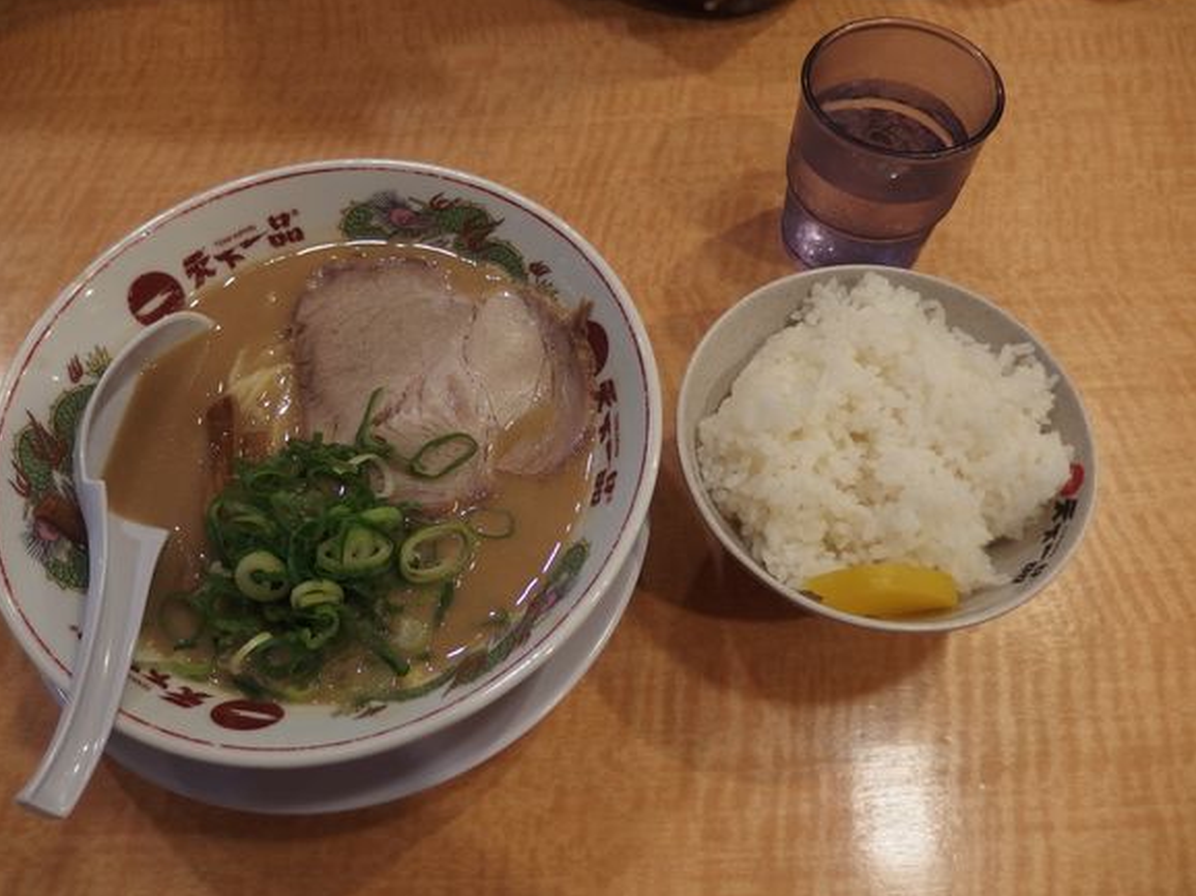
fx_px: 932
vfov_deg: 51.3
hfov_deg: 65.3
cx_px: 579
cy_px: 443
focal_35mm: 27
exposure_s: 1/60
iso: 200
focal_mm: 4.7
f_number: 1.8
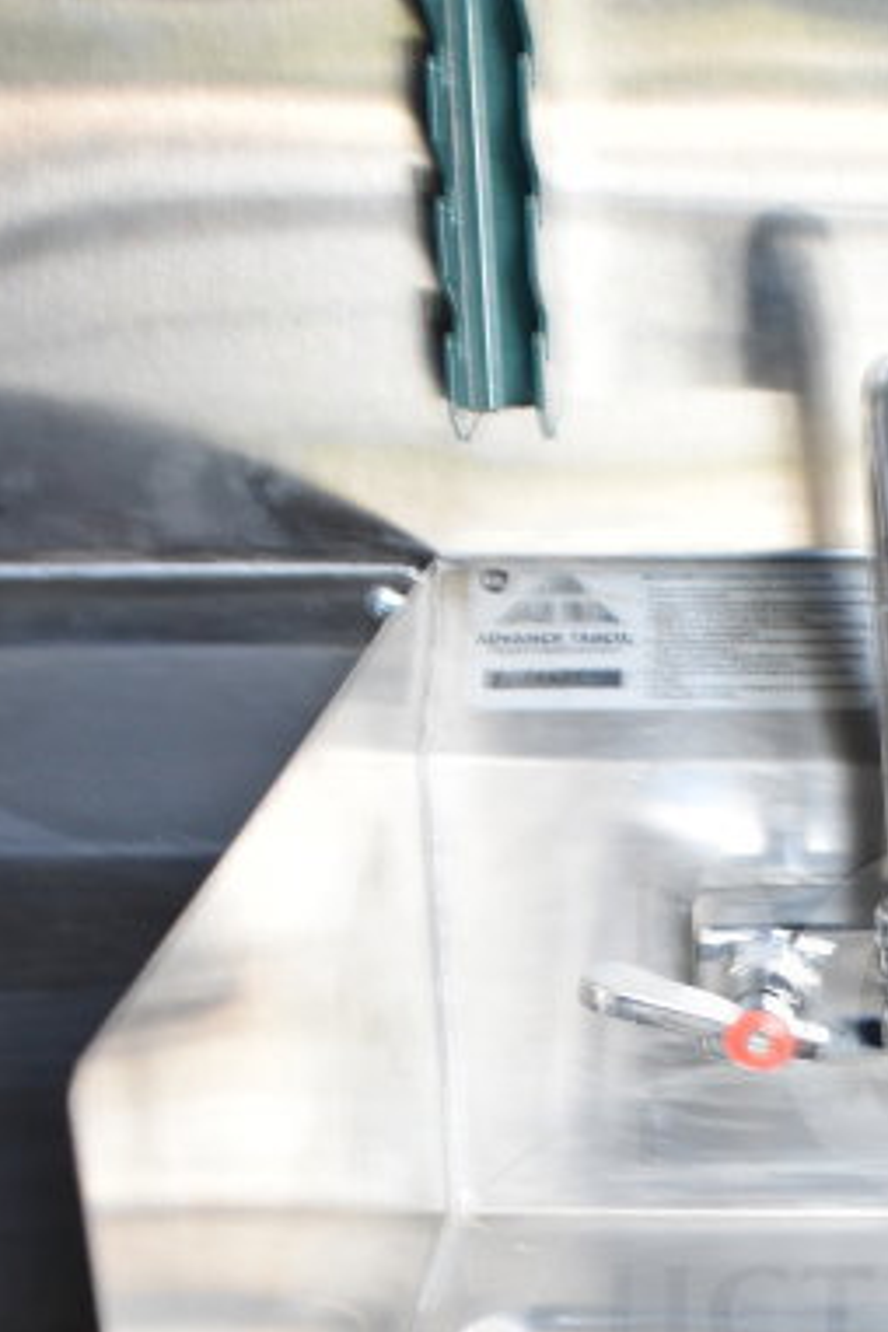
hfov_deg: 18.5
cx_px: 864
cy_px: 1120
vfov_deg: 27.4
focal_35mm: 72
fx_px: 2664
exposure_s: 1/30
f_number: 3.8
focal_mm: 20
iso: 800
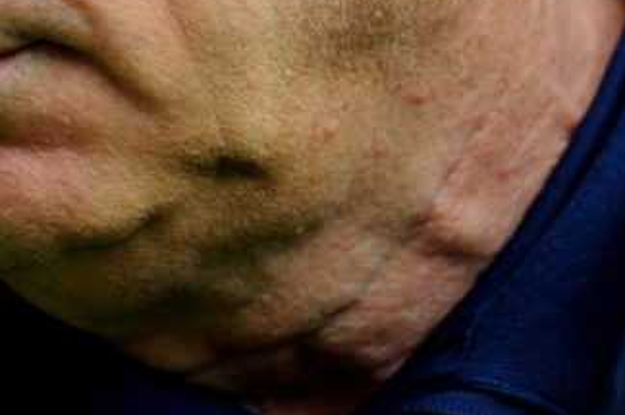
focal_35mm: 1266
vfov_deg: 1.1
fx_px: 21946
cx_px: -62
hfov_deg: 1.6
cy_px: -234
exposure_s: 1/800
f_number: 2.8
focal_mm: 400
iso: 800
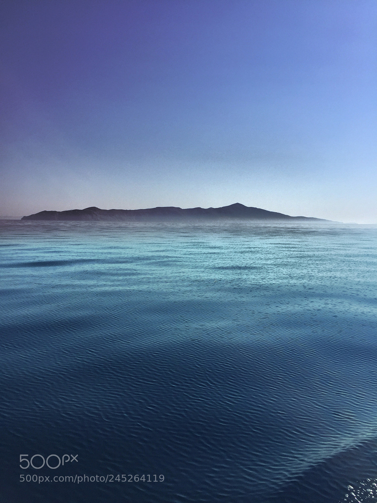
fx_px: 421
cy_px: 252
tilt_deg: -3.3
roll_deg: -0.4
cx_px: 188
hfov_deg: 48.2
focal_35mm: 29
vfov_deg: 61.7
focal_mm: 4.15
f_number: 2.2
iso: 32
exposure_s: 1/5650
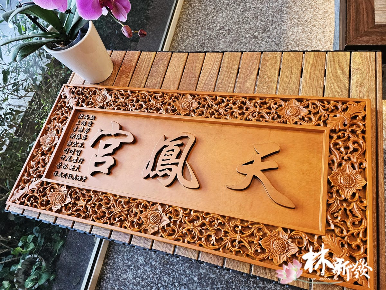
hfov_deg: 73.9
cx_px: 193
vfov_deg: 58.9
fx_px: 256
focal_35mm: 23
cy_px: 145
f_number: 1.7
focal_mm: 6.3
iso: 160
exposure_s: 1/120
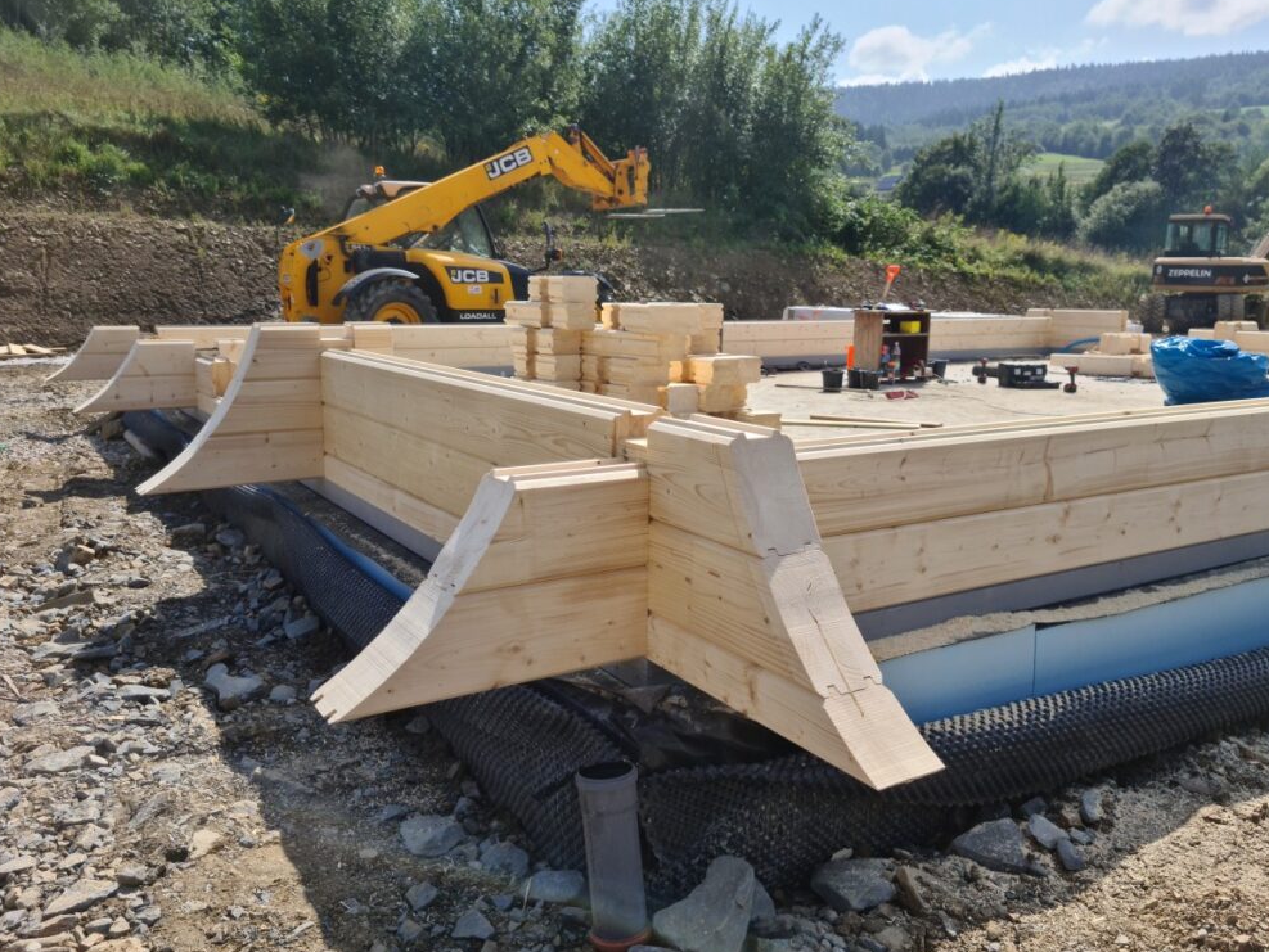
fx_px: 1027
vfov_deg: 49.8
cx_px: 624
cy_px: 474
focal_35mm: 28
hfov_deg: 63.4
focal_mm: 5.9
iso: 25
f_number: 2
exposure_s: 1/972
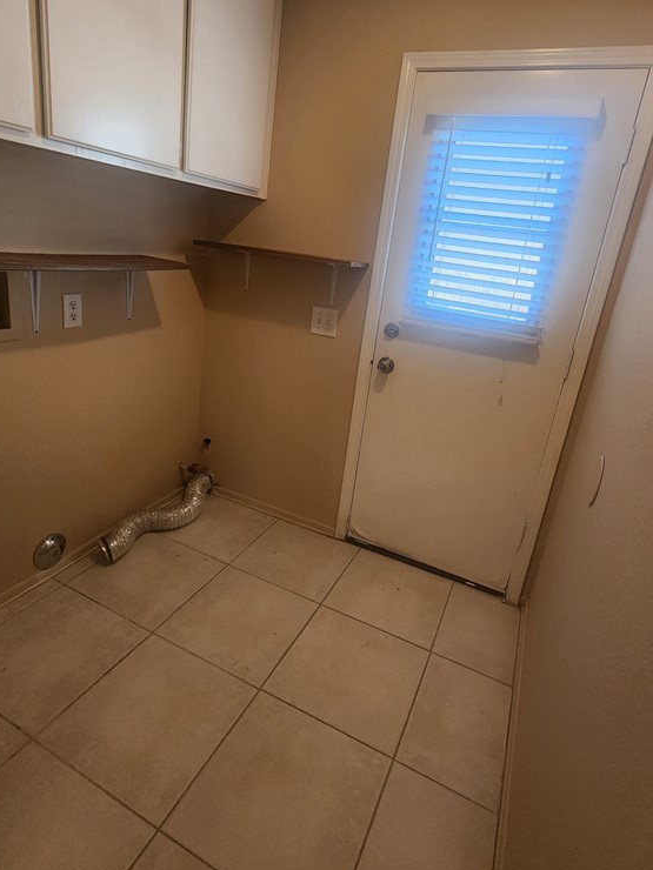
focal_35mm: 18
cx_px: 324
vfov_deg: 87.5
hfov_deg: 71.6
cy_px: 395
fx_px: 453
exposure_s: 1/60
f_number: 2.2
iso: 400
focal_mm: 2.2
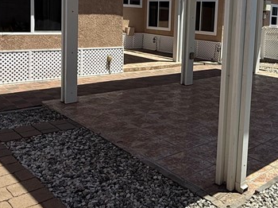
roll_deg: -4.0
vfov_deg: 34.2
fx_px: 329
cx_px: 218
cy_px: 46
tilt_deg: -4.9
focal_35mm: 41
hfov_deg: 43.8
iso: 50
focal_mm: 2.22
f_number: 2.2
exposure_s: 1/1901
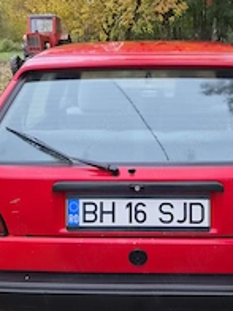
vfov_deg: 40.4
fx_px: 422
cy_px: 165
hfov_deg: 30.8
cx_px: 144
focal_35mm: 47
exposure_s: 1/100
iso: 800
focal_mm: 5.4
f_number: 1.8
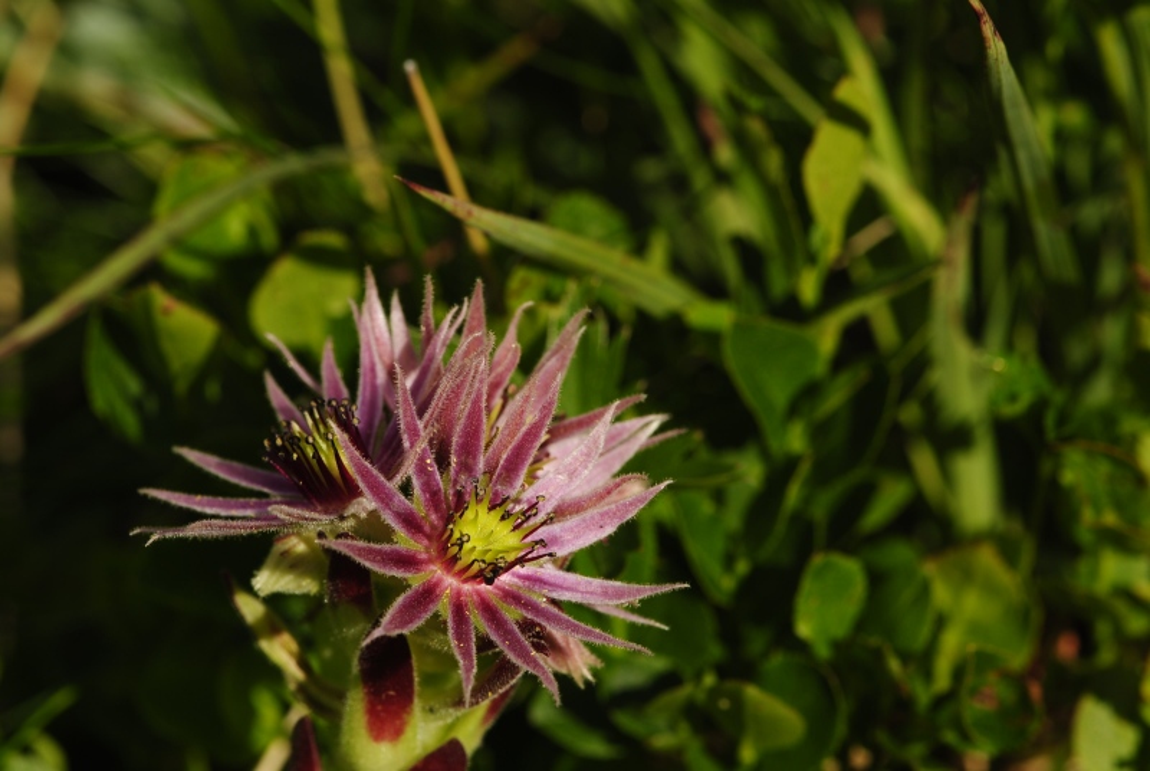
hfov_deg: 16.0
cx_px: 575
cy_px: 386
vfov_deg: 10.8
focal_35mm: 128
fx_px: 4079
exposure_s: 1/250
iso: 100
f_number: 9
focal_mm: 85
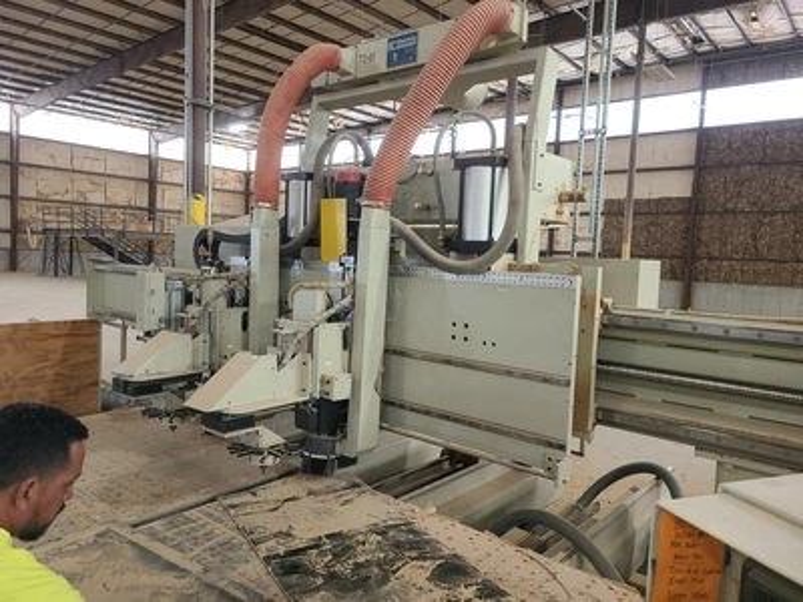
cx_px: 402
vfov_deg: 53.1
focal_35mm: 26
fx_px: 603
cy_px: 301
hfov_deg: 67.3
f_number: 1.8
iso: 100
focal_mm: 5.4
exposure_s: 1/60
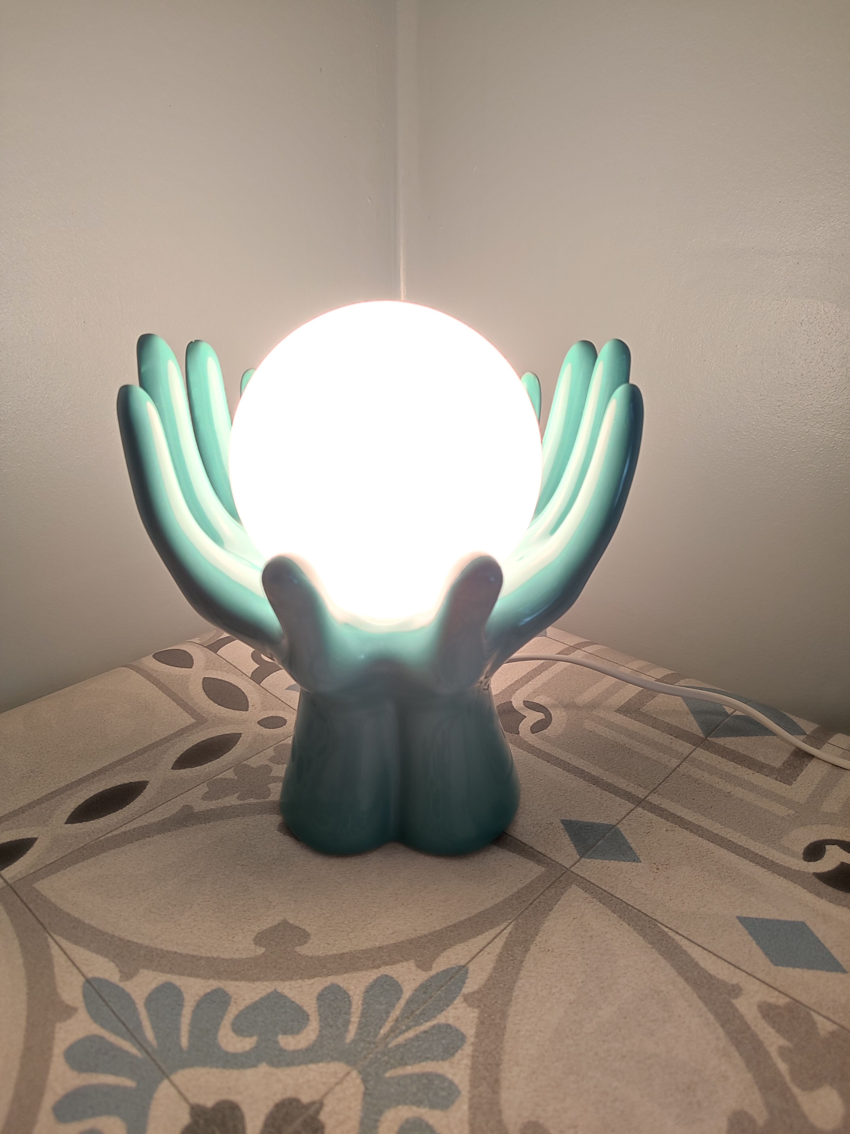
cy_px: 567
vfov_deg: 71.6
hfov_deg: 56.8
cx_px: 425
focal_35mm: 24
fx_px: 786
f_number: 1.89
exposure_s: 1/33
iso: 408
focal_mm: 5.89
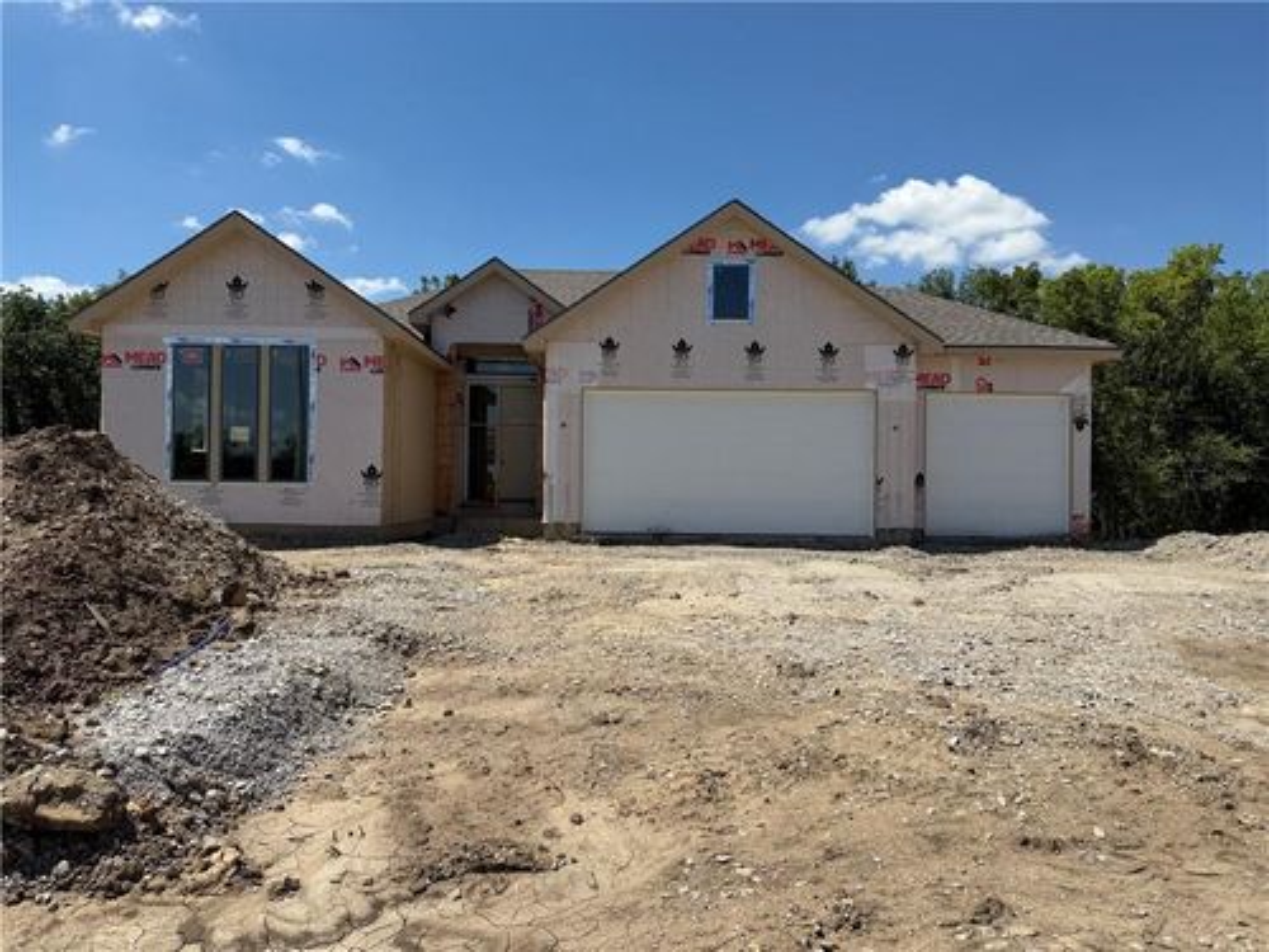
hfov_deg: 71.6
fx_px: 880
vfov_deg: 56.8
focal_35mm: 24
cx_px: 634
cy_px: 476
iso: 80
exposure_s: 1/6711
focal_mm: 6.76
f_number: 1.78
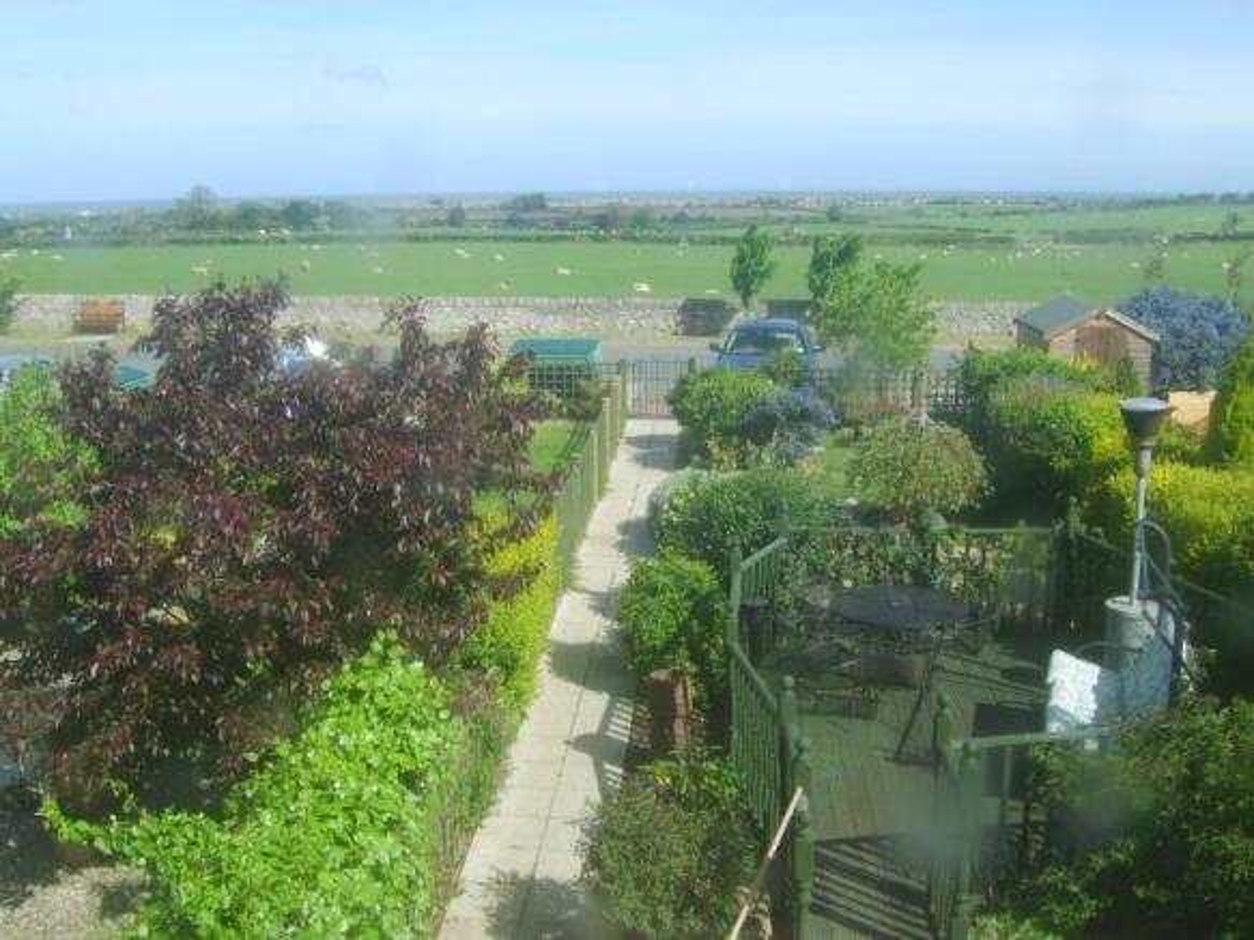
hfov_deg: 49.0
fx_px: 1376
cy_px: 470
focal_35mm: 38
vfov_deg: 37.7
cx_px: 627
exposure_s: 1/160
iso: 50
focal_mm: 7.8
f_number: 6.4
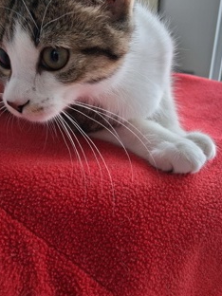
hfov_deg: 40.7
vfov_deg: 51.7
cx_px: 100
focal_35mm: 35
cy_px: 100
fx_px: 299
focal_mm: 3.98
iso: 40
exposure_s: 1/100
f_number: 1.8
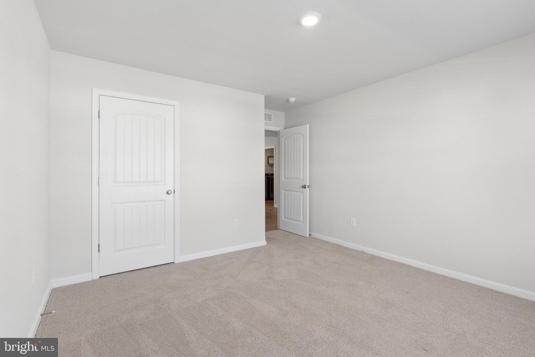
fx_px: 245
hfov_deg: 95.0
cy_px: 178
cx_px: 268
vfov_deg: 72.1
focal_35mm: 16
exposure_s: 1/40
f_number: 8
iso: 400
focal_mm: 11
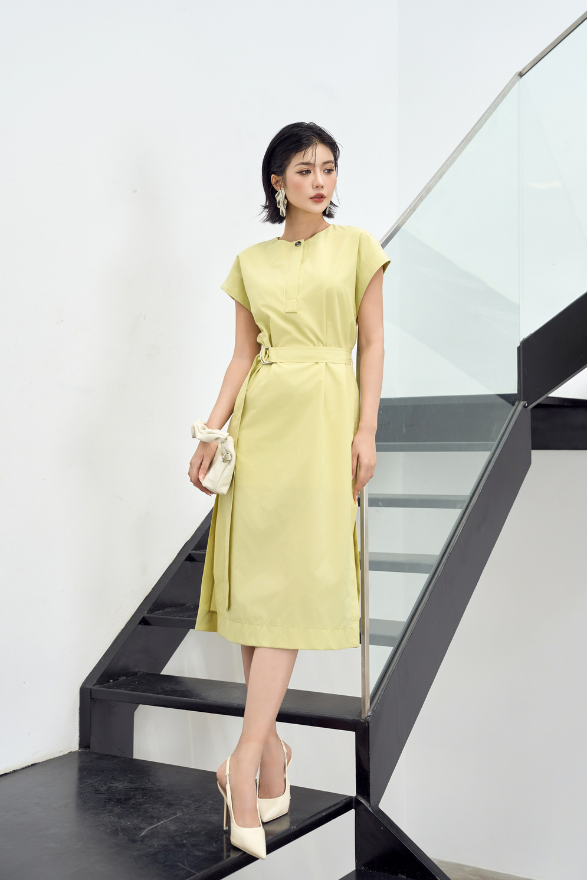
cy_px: 440
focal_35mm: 45
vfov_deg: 43.8
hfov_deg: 30.0
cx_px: 294
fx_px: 1095
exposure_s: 1/160
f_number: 4
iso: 320
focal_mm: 44.8
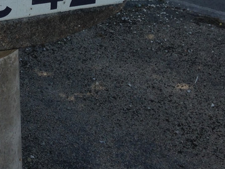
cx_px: 5
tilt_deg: -11.0
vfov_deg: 14.5
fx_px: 630
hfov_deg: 19.7
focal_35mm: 97
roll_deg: -2.5
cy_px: -59
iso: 50
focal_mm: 4.12
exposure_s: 1/753
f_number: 2.4
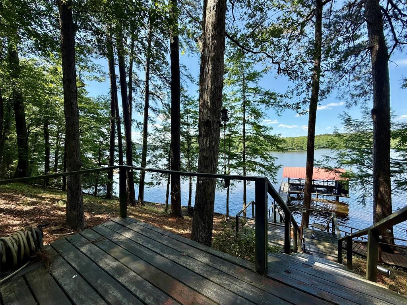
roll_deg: +1.4
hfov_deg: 102.1
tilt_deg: -1.5
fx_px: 165
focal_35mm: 14
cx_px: 204
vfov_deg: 85.7
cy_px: 152
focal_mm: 2.22
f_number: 2.2
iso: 64
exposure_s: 1/651
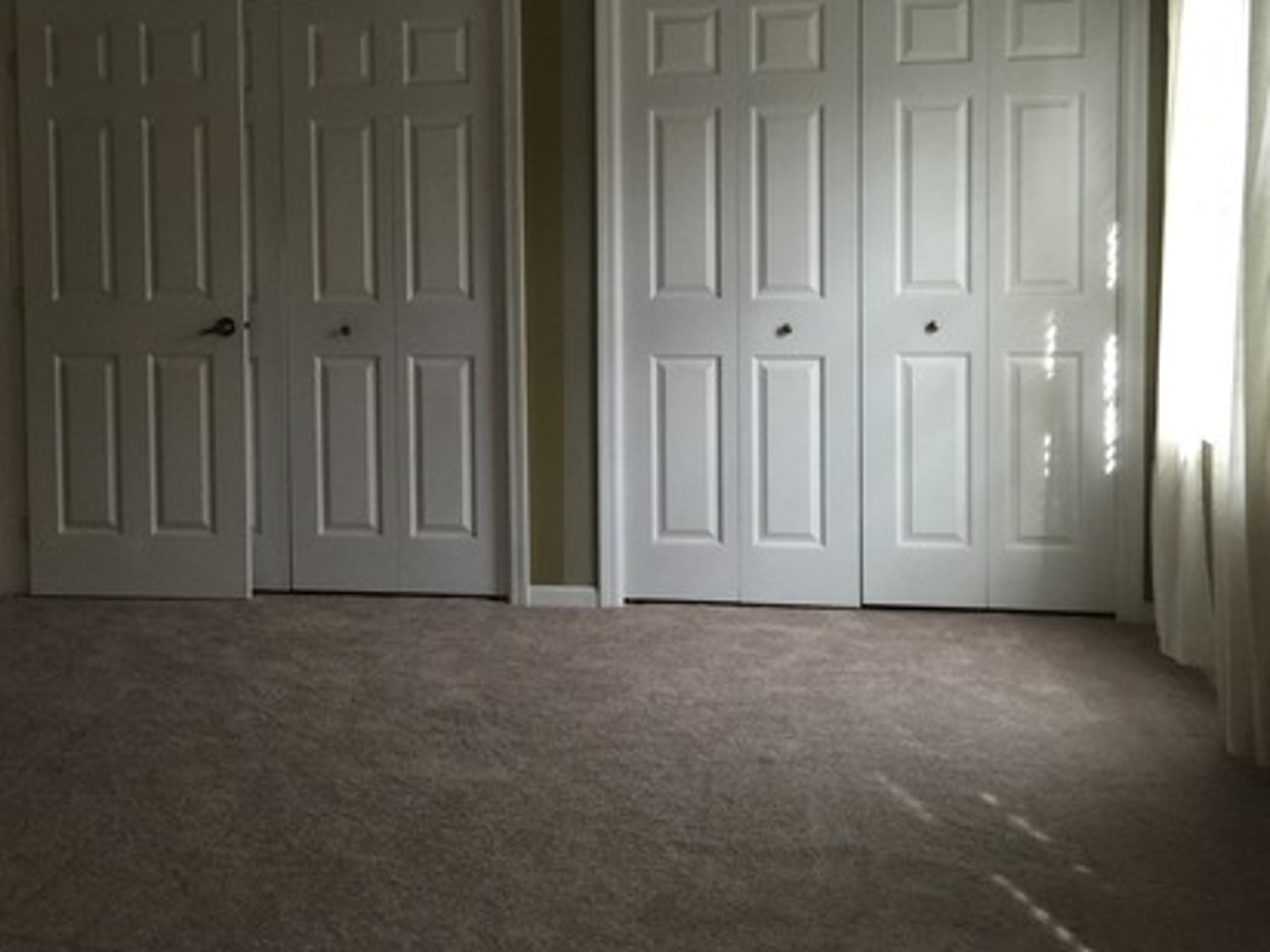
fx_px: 1651
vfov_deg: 32.0
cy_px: 333
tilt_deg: -2.9
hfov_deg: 41.8
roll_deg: -0.7
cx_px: 481
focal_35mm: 45
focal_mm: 4.15
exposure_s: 1/15
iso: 100
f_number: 2.2
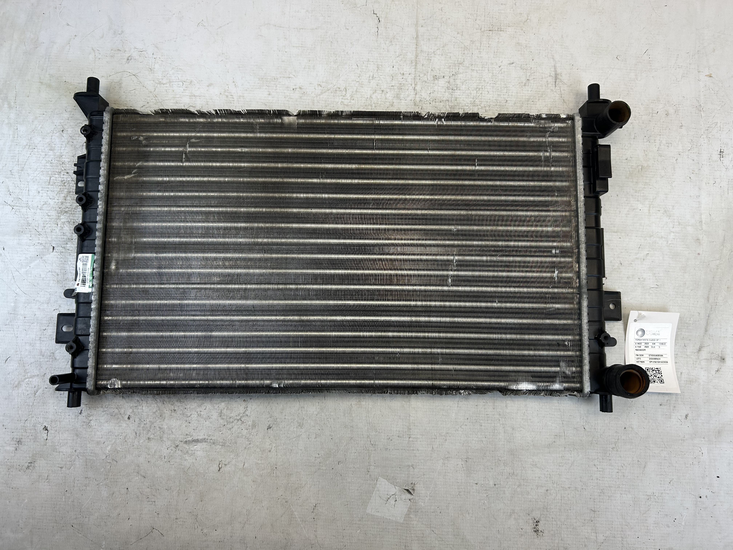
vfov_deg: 53.1
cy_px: 275
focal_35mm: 26
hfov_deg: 67.3
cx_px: 366
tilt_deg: -83.5
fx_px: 551
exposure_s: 1/294
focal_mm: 5.7
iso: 50
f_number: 1.5
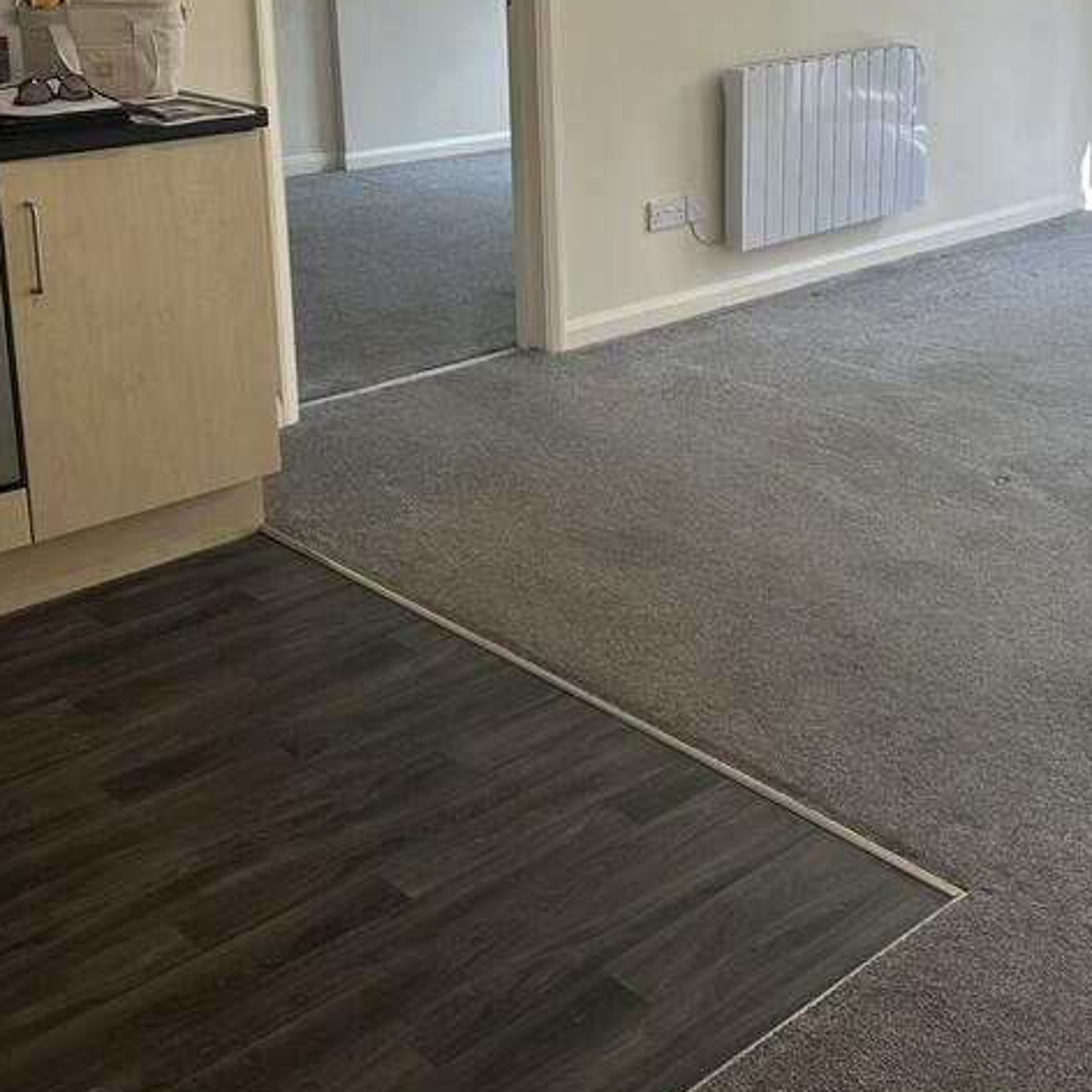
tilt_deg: -11.9
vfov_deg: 35.7
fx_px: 1642
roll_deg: -0.4
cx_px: 807
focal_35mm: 46
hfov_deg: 36.0
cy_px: 234
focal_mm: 6.86
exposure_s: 1/177
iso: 64
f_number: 1.78
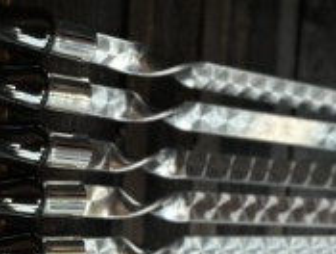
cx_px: 129
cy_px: 244
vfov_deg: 14.8
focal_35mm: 99
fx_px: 963
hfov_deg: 19.8
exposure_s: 1/36
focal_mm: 6.86
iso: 800
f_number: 1.78
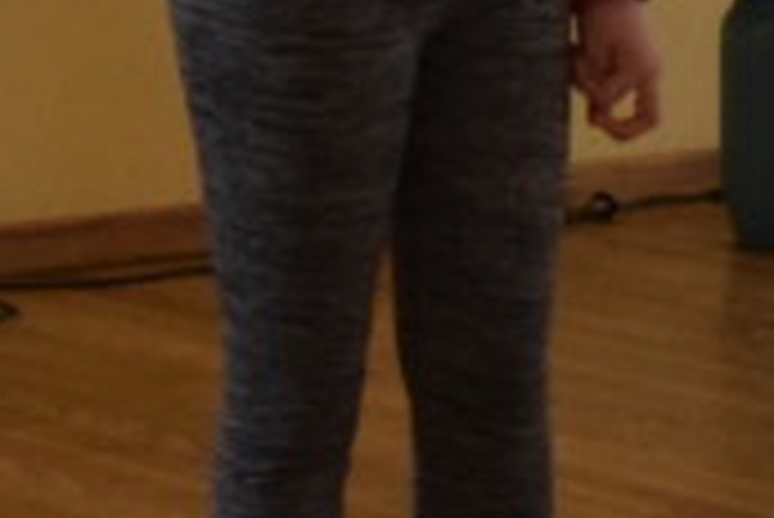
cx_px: 864
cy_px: -38
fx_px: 5767
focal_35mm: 268
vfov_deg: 5.1
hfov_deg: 7.6
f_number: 4.2
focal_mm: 30
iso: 3200
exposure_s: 1/320
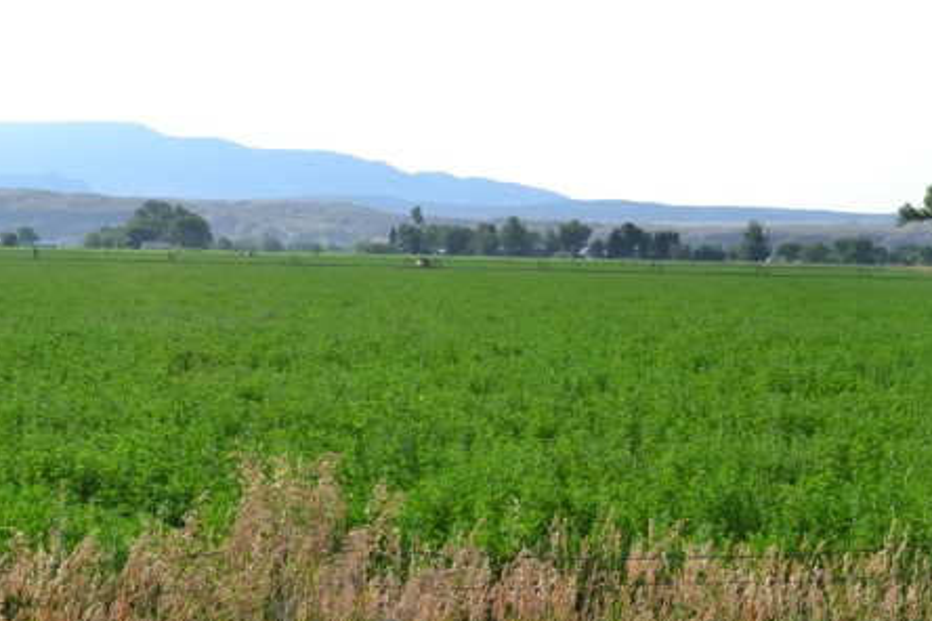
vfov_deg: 18.5
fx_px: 1890
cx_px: 369
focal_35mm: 73
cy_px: 485
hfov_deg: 27.6
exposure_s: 1/400
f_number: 11
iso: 400
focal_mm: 30
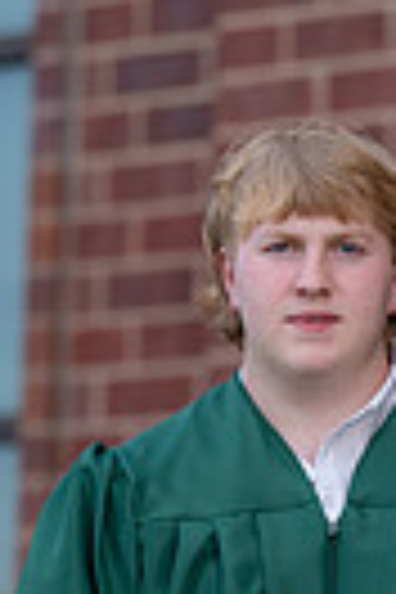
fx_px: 7787
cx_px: 324
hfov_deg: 2.9
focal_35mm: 472
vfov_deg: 4.4
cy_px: 518
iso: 400
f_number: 2.8
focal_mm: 138
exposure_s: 1/1000
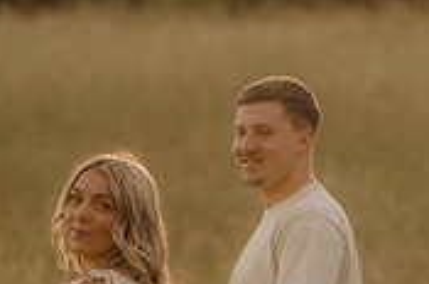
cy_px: 389
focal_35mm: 422
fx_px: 5020
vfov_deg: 3.2
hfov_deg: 4.9
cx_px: 96
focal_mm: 85
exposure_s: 1/800
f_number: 2
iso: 250
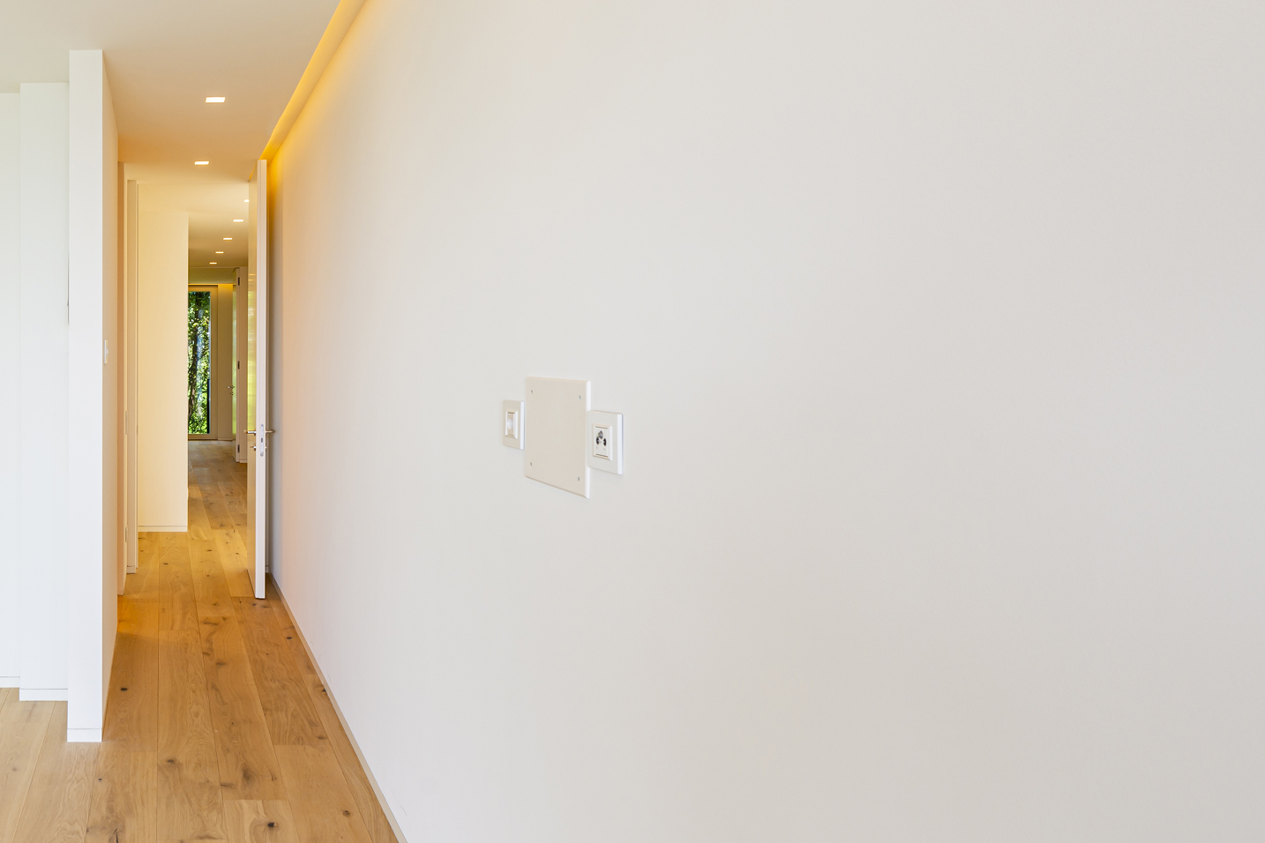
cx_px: 301
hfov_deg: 66.6
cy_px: 411
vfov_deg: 51.3
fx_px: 878
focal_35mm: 25
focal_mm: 14
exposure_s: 1/10
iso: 100
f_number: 9
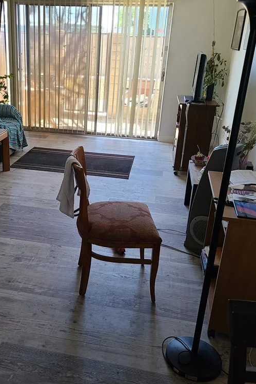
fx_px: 394
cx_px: 83
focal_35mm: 37
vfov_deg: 51.9
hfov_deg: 35.6
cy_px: 188
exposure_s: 1/59
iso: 80
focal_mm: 5.4
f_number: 1.8
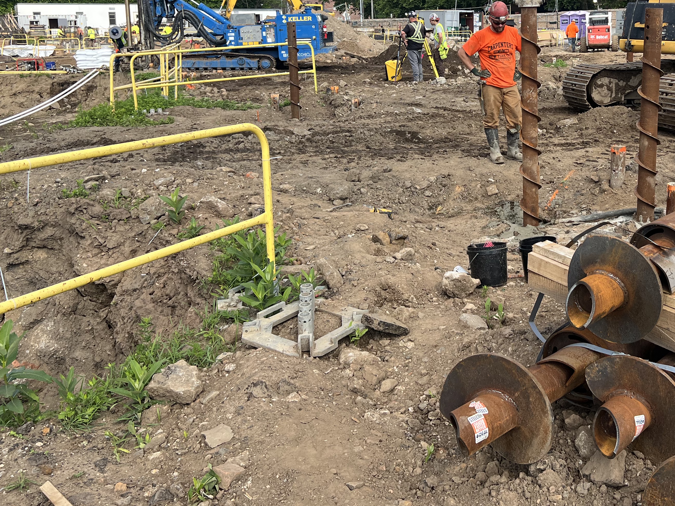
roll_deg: +0.7
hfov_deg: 45.8
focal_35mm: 40
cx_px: 473
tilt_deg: -7.0
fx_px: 780
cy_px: 121
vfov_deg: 35.1
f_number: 1.5
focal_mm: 5.7
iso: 50
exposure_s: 1/2299
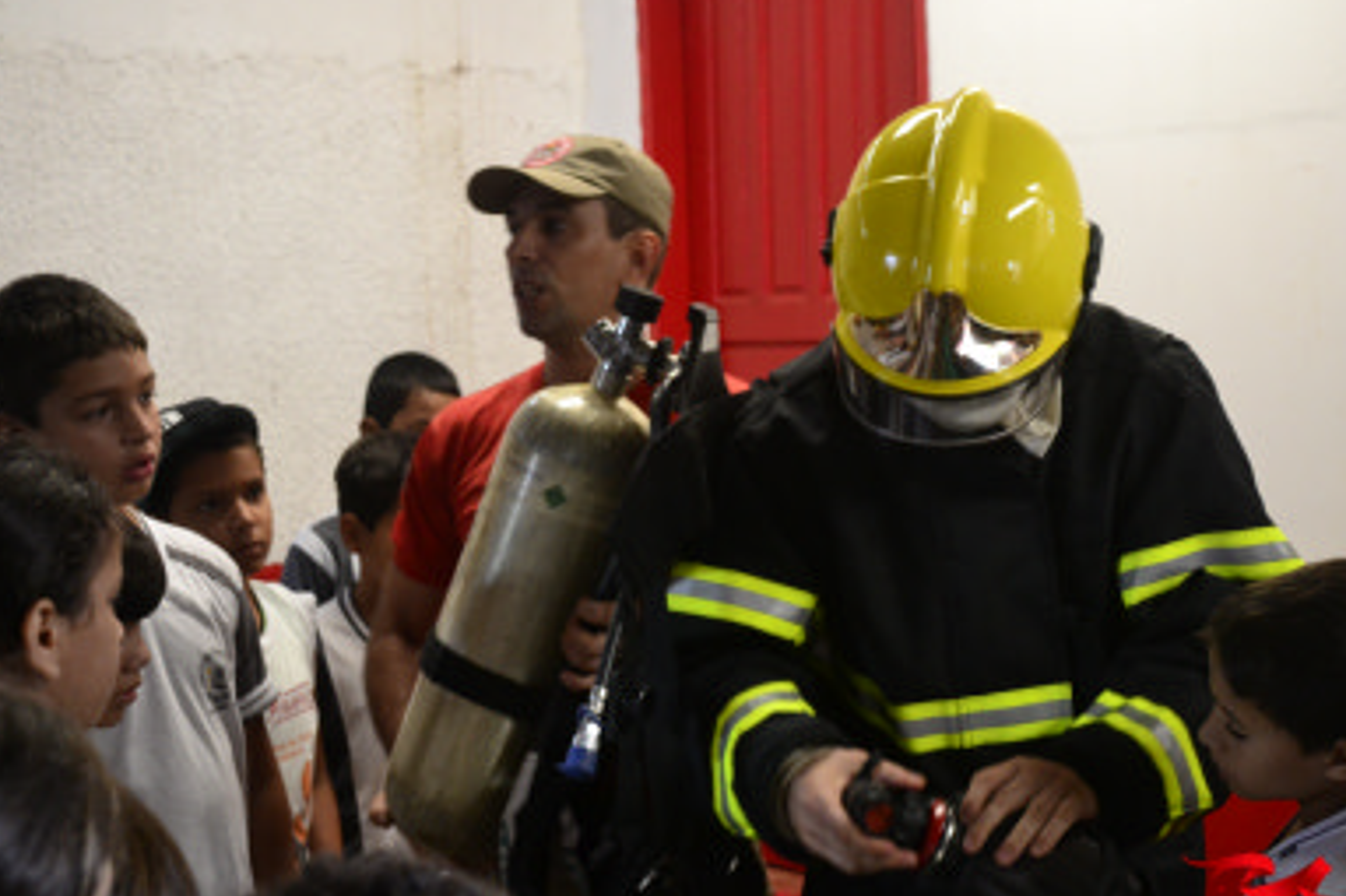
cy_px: 504
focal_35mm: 61
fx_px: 2267
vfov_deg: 22.4
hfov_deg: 33.0
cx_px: 798
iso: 1600
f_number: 4
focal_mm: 31
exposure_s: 1/50
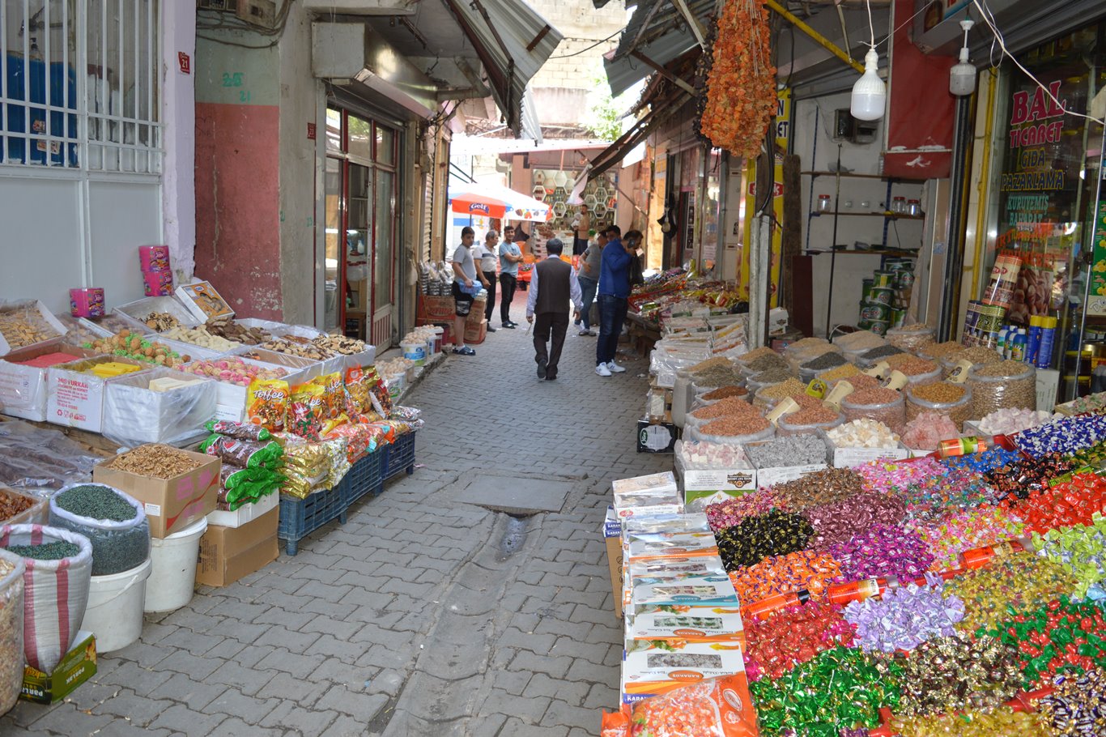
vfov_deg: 47.9
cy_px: 368
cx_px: 553
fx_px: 829
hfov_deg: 67.4
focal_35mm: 27
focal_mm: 18
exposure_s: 1/125
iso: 280
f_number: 4
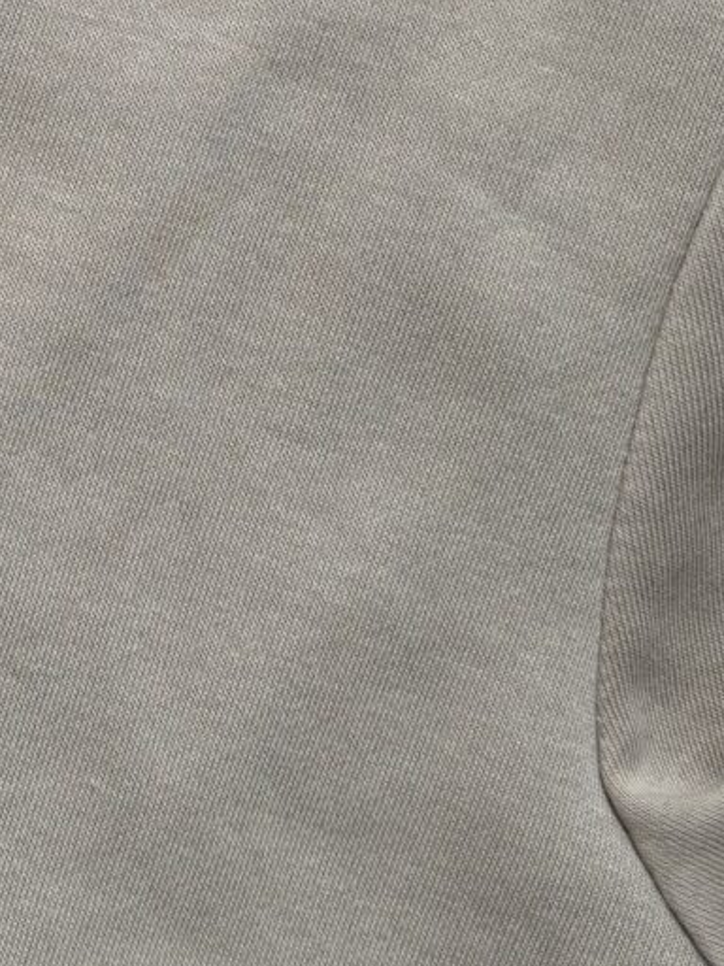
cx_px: -528
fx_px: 2900
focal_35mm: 104
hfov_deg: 13.0
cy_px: 104
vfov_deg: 18.6
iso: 32
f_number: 1.6
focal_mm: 5.96
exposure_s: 1/121
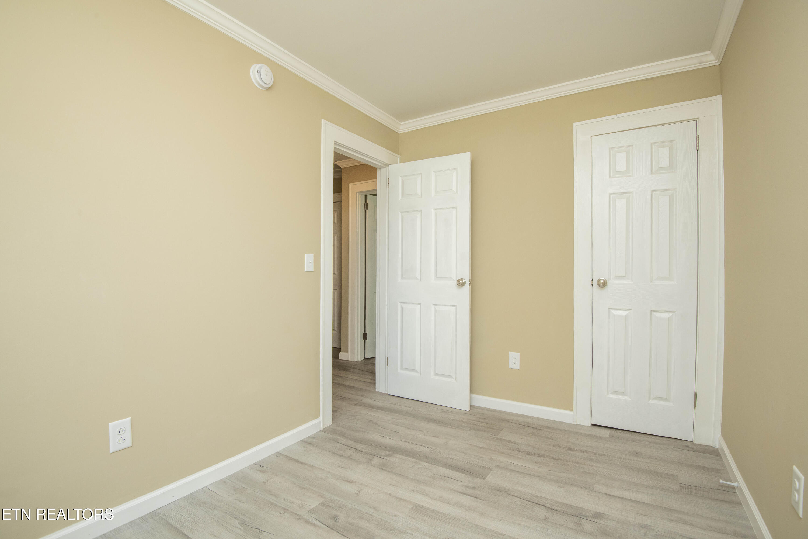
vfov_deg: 73.7
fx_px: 359
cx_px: 404
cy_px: 270
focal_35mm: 16
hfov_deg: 96.7
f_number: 9
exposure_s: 1/125
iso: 400
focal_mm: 16
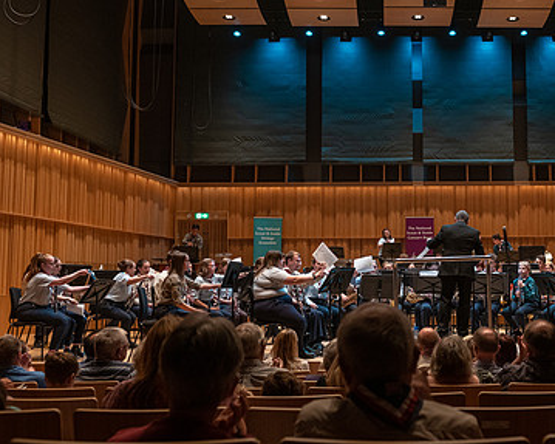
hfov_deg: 37.9
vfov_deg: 31.4
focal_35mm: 48
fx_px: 788
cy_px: 213
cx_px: 410
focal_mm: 31
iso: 2000
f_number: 4
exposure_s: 1/125
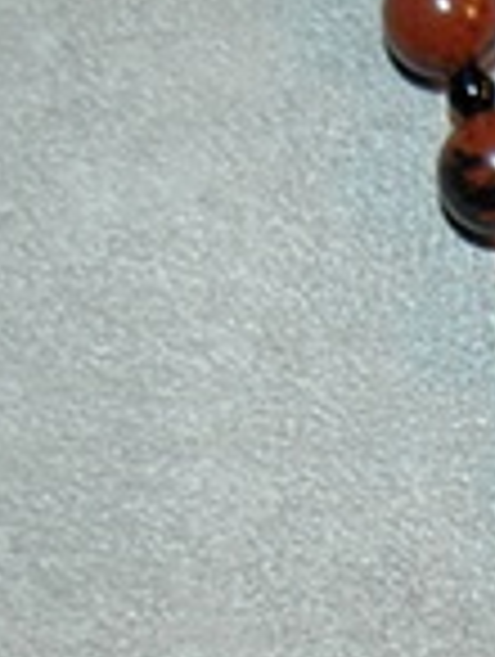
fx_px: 3118
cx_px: 878
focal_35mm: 164
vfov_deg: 11.9
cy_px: 700
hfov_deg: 8.7
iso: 200
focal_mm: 26
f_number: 4
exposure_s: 1/60
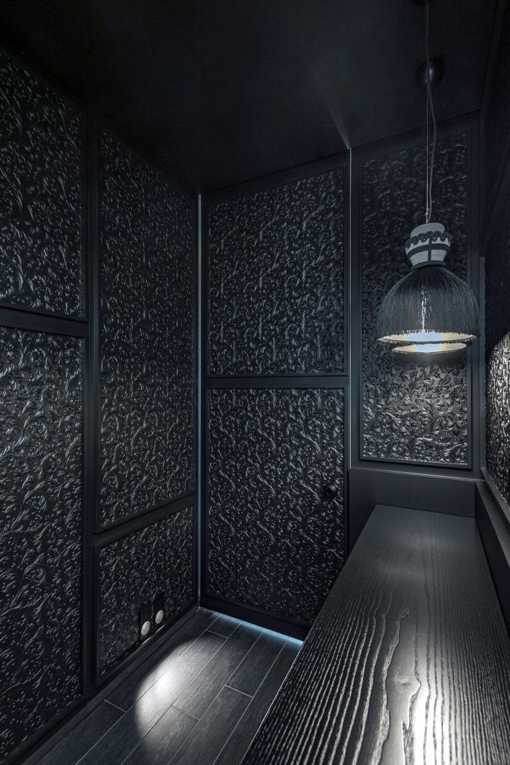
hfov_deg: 70.4
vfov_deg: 93.3
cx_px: 255
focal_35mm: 17
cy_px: 382
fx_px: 361
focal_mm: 17
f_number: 8
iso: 100
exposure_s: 1
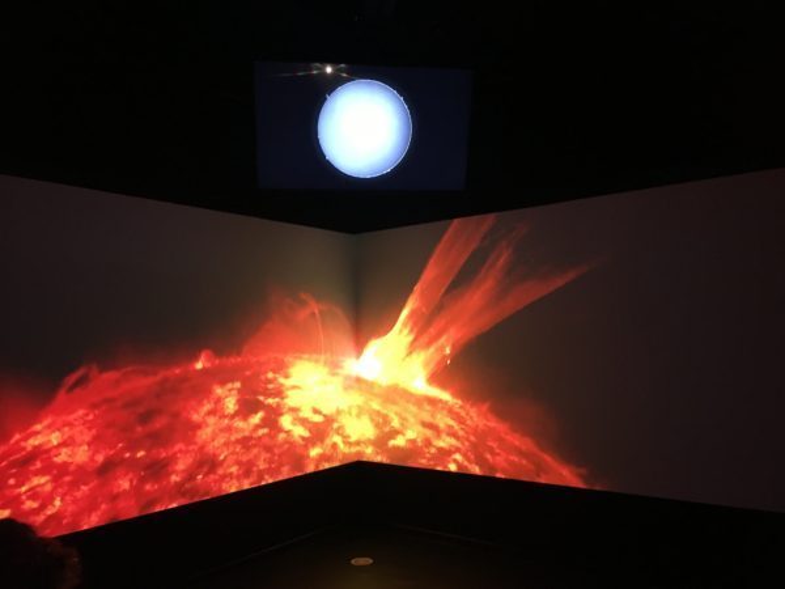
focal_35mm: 29
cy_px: 294
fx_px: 658
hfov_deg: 61.7
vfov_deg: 48.2
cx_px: 392
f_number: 2.2
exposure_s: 1/17
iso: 200
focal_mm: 4.15
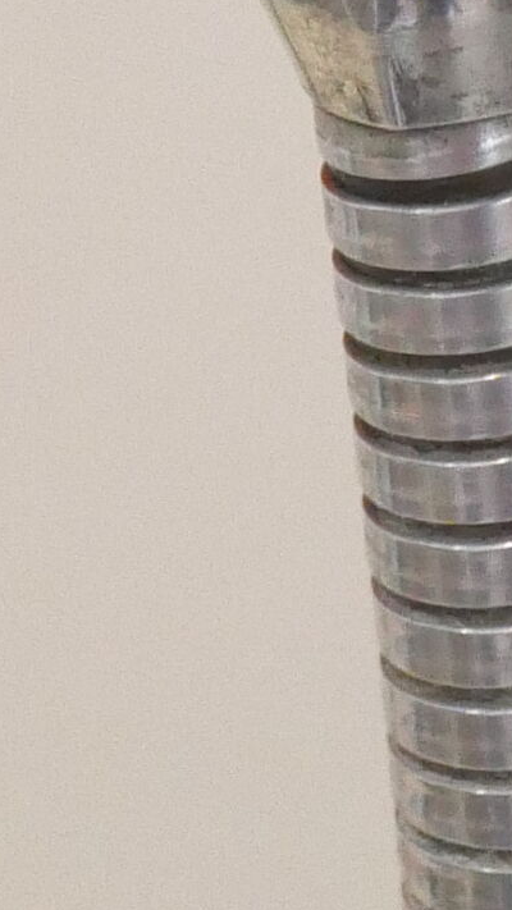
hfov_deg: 3.1
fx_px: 9581
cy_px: -764
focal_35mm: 397
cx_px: -262
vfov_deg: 5.4
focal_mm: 25
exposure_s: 1/60
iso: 2000
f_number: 5
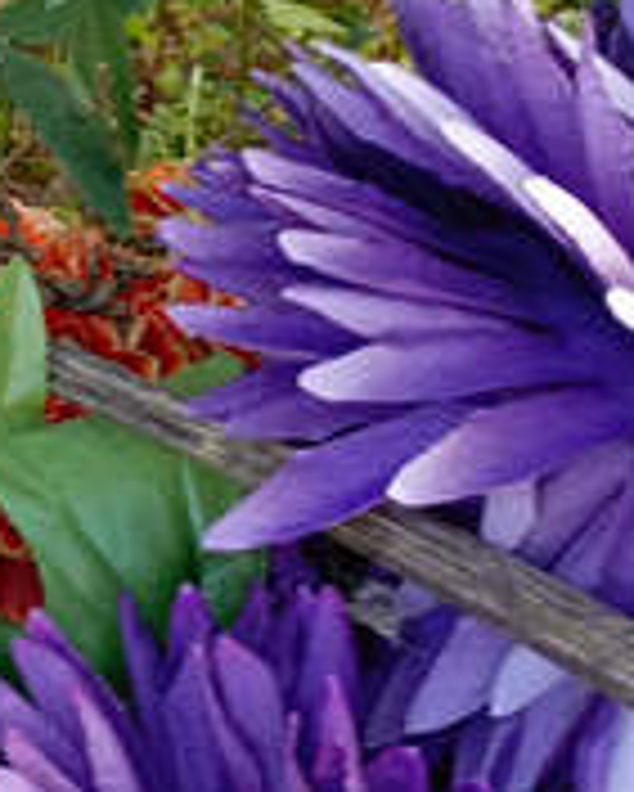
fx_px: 2601
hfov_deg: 11.8
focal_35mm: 111
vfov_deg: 16.6
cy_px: -135
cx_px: -782
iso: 112
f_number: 1.69
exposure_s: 1/104
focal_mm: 4.76
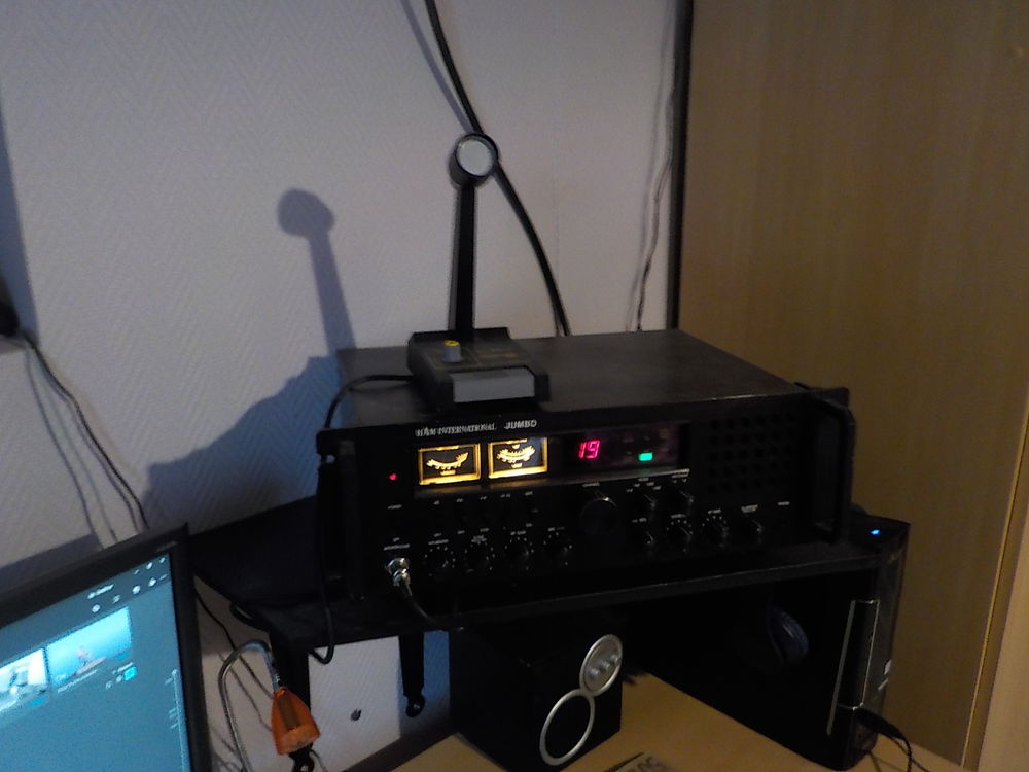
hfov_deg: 60.0
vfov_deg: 46.8
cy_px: 386
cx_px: 514
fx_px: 892
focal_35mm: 30
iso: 800
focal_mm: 4.1
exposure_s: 1/15
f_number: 3.3
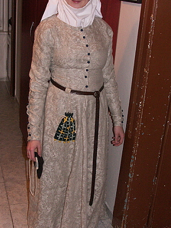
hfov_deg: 29.1
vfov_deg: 38.2
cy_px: 104
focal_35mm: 50
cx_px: 75
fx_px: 329
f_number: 2.8
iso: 200
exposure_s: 1/50
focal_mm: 8.52
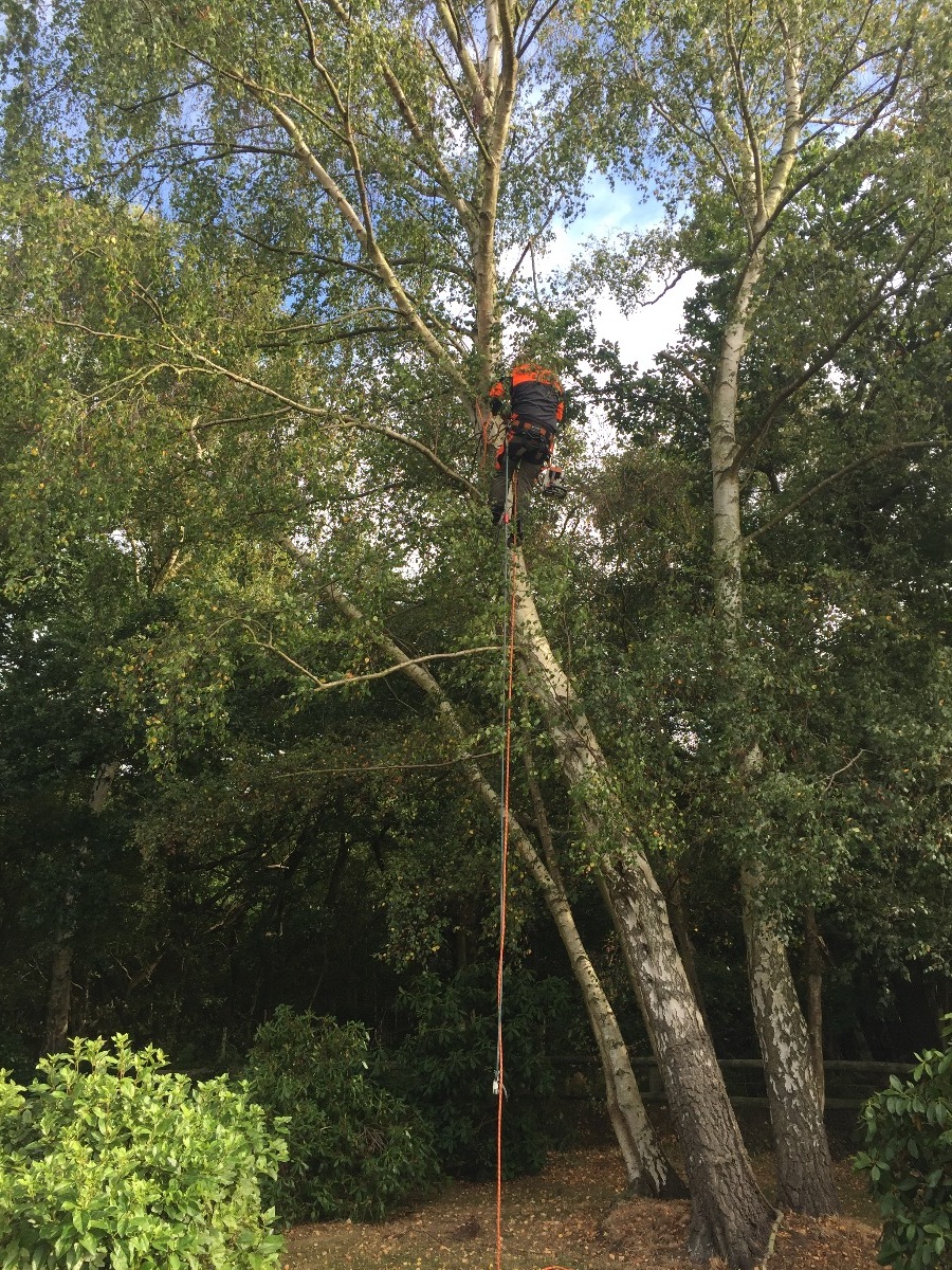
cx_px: 476
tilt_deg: +16.6
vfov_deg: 61.7
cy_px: 635
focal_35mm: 29
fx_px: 1063
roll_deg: -0.8
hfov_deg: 48.2
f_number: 2.2
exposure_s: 1/347
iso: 32
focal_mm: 4.15
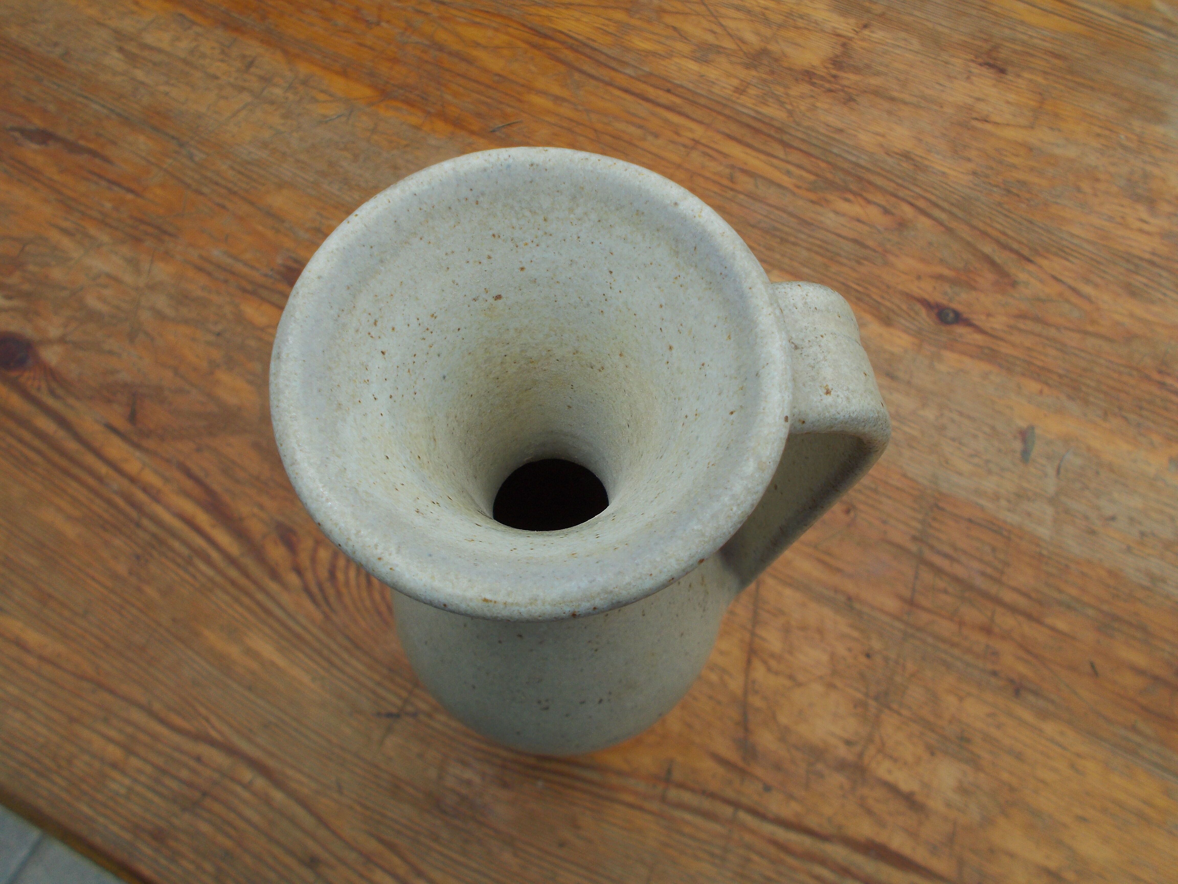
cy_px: 442
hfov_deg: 60.0
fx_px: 1021
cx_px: 589
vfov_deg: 46.8
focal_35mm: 30
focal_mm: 5.3
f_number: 3.4
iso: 80
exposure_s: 1/160
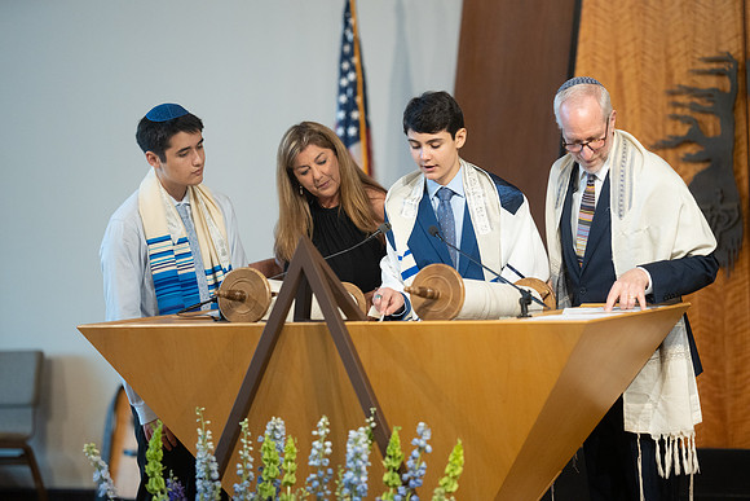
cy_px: 250
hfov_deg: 15.2
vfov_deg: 10.2
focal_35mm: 135
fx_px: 2813
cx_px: 375
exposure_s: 1/400
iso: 3200
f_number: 1.8
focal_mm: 135
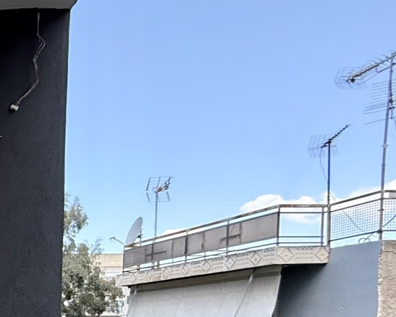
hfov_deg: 26.2
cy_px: 360
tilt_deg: -3.1
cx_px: -221
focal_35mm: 48
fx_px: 562
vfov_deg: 28.2
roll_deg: +0.1
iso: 64
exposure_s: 1/403
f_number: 2.2
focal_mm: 2.22
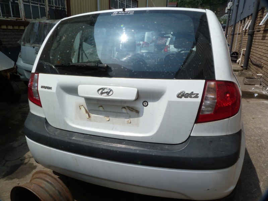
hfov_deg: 69.4
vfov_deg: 54.9
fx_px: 194
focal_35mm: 25
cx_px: 134
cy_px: 100
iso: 80
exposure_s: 1/400
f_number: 5.6
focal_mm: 4.5
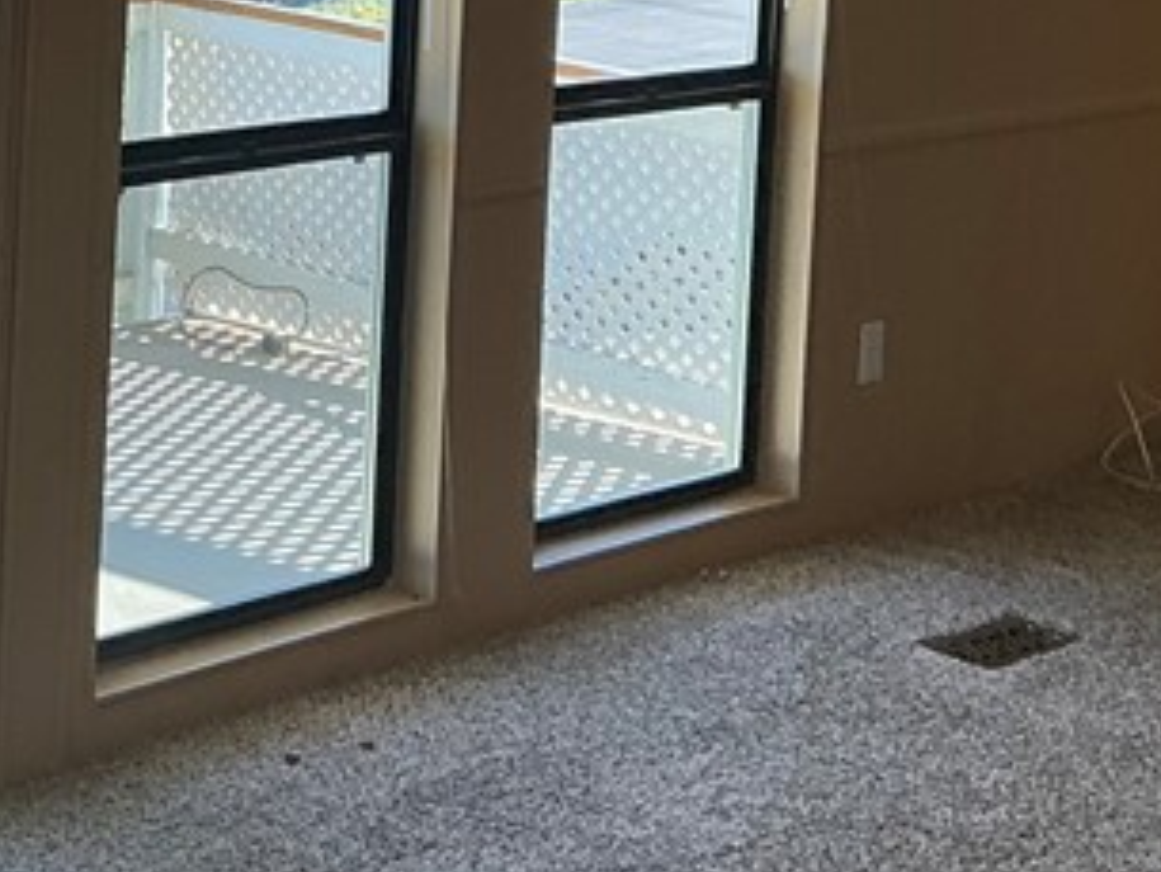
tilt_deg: -3.0
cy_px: -259
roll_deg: -3.2
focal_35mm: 94
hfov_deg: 20.2
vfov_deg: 15.0
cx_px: -8
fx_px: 3154
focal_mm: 3
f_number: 1.8
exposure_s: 1/120
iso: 25
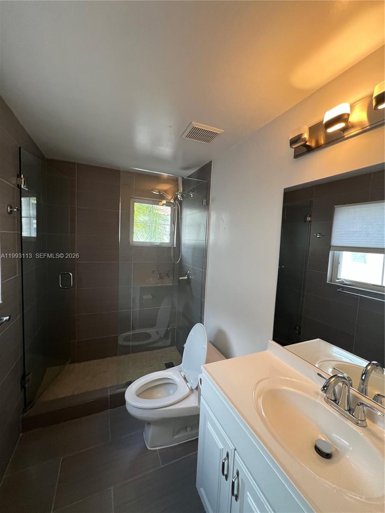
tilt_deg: -2.1
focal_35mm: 13
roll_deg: -2.5
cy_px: 256
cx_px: 192
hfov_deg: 89.9
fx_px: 193
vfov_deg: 106.2
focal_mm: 1.57
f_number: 1.8
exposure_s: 1/120
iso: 200
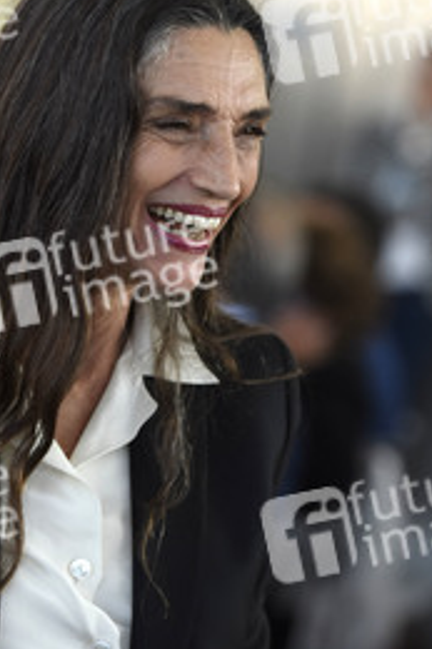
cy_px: 399
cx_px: 162
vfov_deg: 7.4
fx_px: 4992
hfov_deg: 5.0
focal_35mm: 277
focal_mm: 120
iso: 800
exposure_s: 1/500
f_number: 3.5
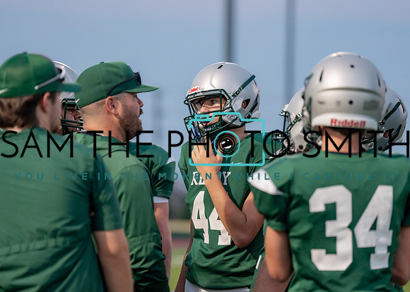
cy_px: 154
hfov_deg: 10.9
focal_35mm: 185
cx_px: 207
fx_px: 2150
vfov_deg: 7.8
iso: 1000
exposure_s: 1/1000
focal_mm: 157
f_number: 2.8
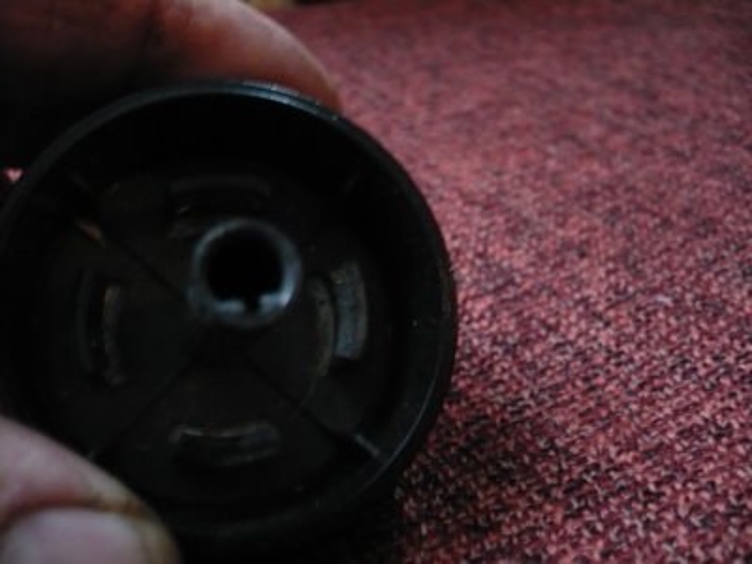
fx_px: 760
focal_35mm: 35
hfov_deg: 52.6
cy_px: 282
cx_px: 376
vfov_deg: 40.7
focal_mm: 5.8
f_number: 2.8
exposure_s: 1/8
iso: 320
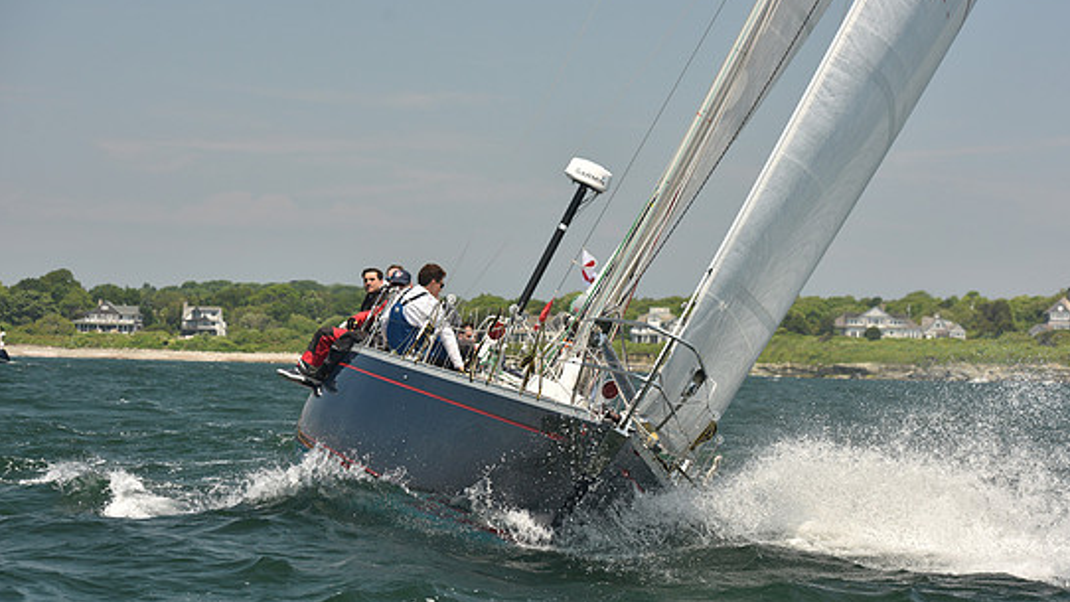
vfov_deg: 12.0
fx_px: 2866
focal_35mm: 101
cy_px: 339
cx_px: 571
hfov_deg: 21.1
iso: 250
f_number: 5.6
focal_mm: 90
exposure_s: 1/640
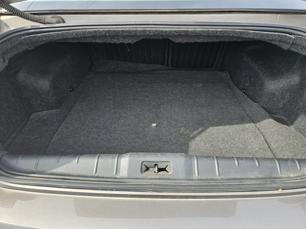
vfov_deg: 58.9
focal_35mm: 23
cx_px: 153
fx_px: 203
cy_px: 114
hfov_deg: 73.9
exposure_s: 1/230
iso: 40
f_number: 1.8
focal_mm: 5.4
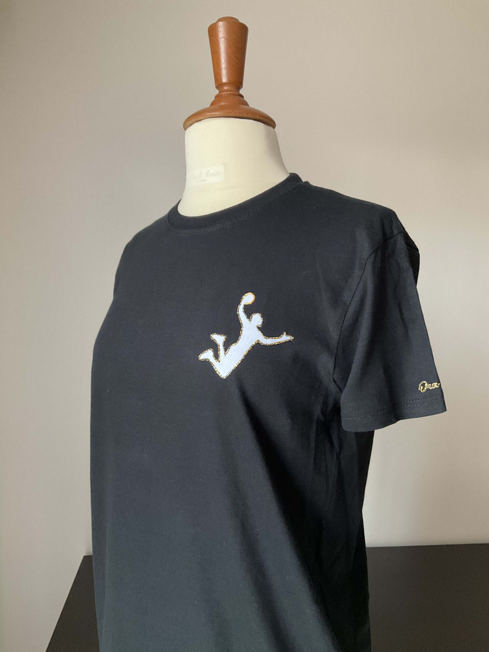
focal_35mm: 29
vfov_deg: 61.7
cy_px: 326
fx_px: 546
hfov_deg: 48.2
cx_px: 244
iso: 320
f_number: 1.8
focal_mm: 3
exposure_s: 1/51
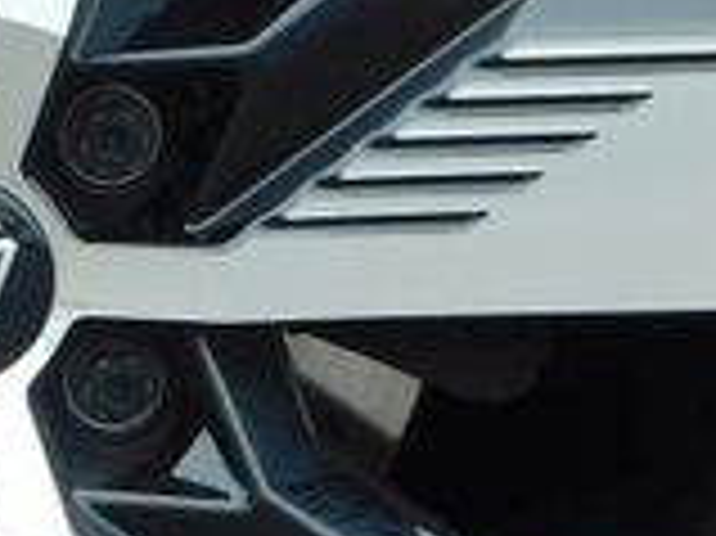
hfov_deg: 8.7
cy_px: 288
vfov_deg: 6.6
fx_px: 4671
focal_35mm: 226
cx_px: -104
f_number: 3.7
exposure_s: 1/200
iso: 125
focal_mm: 8
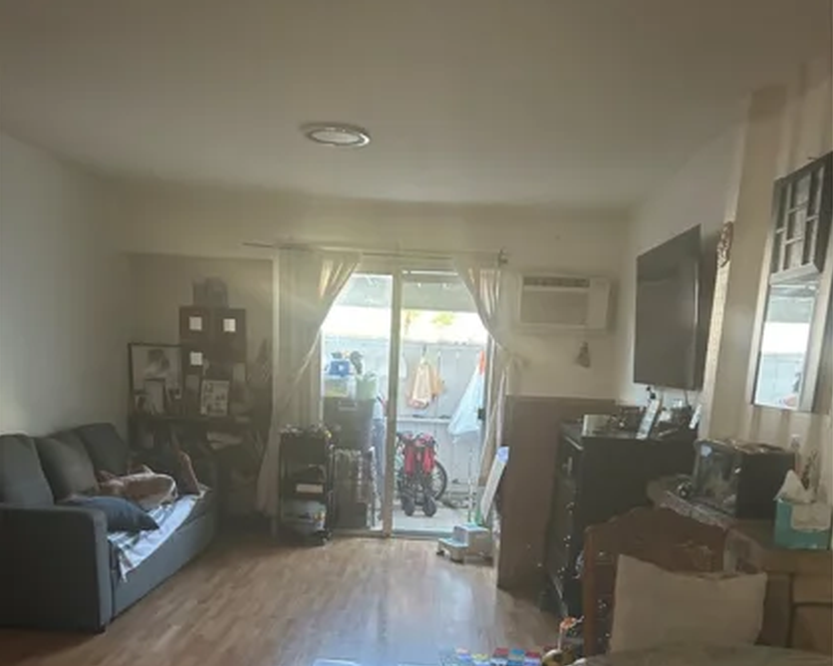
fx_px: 838
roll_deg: -1.3
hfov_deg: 52.9
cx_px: 416
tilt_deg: -11.5
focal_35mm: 34
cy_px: 542
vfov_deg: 41.3
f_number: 1.5
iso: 500
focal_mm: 5.7
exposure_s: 1/60
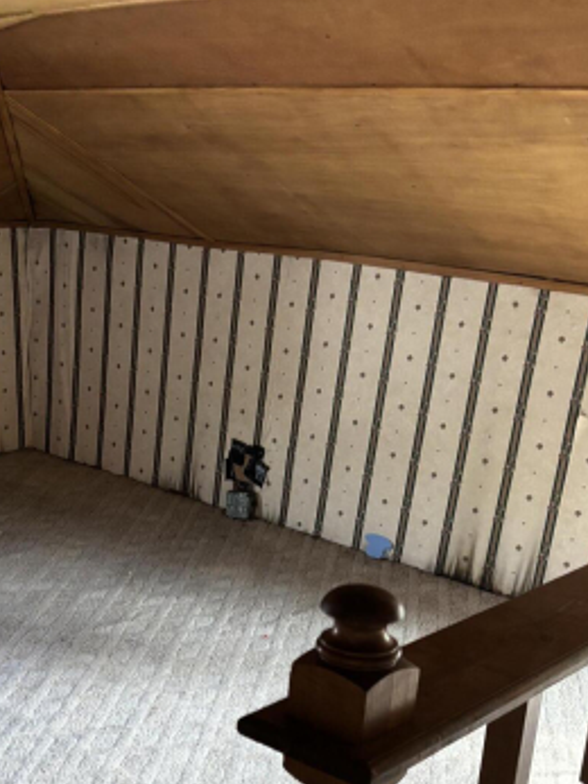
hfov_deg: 28.5
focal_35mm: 50
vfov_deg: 37.4
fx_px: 1133
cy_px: 573
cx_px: 122
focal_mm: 5.96
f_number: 1.6
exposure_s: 1/60
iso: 400
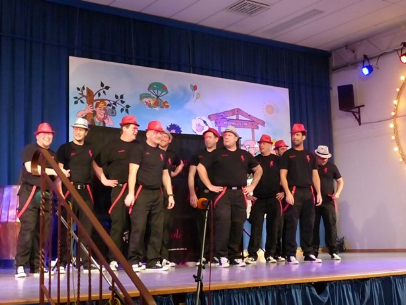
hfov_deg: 36.8
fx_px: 610
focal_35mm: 52
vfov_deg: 28.1
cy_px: 152
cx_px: 203
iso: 1600
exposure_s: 1/100
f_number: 3.5
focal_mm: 9.4
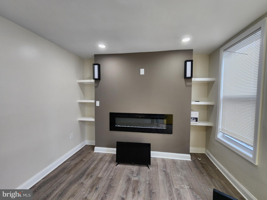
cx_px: 134
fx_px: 100
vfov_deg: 89.9
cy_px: 100
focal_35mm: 13
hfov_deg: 106.2
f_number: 2.2
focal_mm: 2.2
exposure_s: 1/60
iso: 80
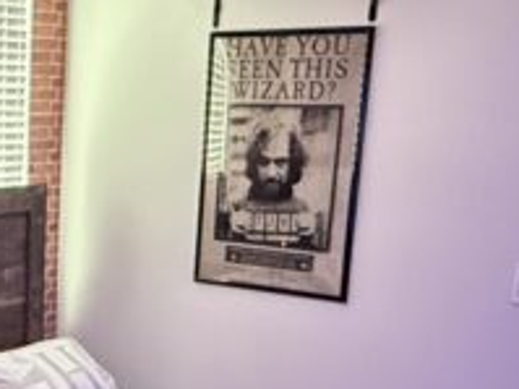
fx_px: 1079
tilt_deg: -15.2
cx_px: -16
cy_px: 394
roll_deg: +0.0
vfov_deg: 19.8
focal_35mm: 72
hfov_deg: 25.5
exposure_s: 1/55
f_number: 2.2
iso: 1250
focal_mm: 2.22
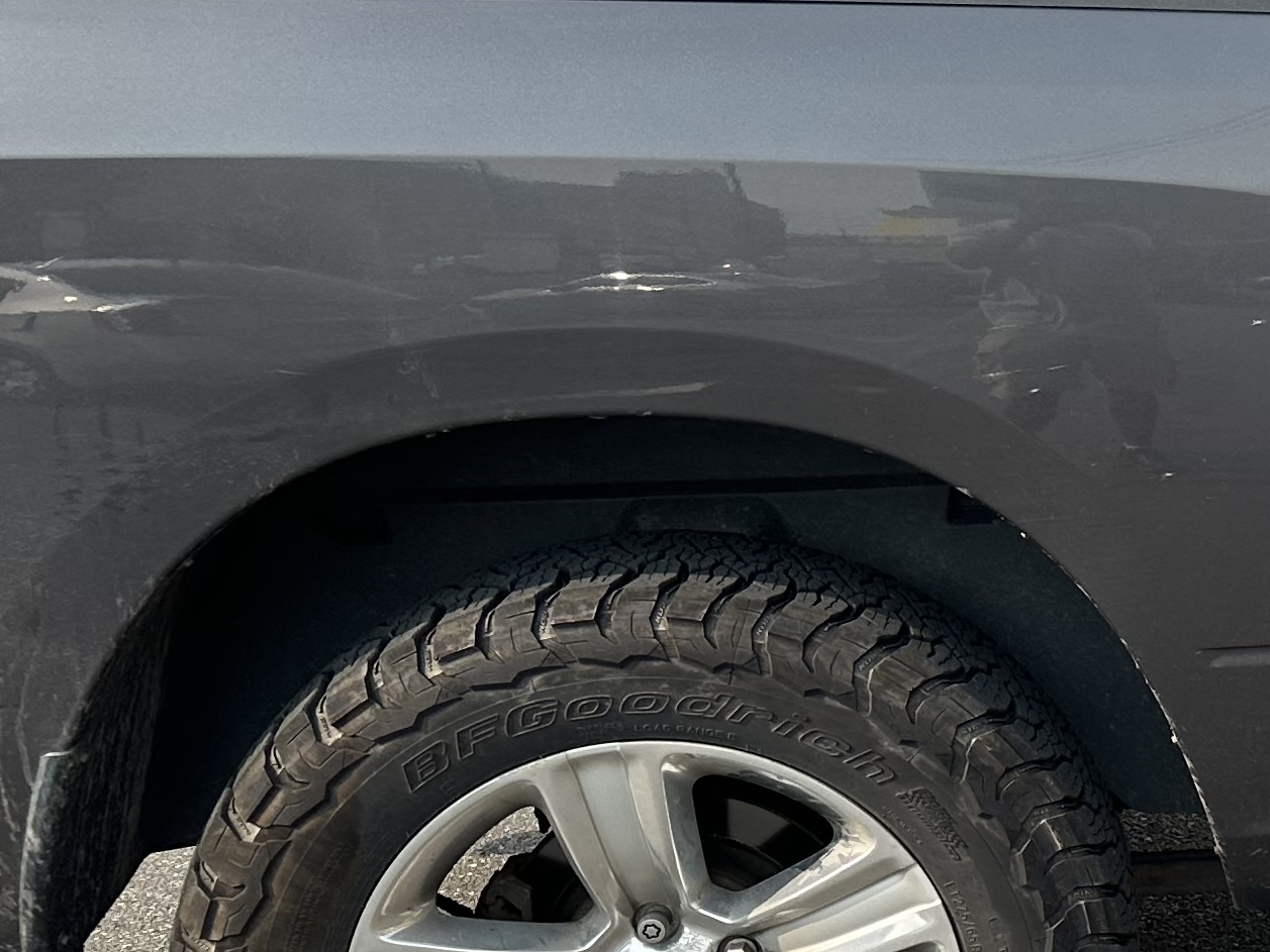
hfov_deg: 21.2
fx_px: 2825
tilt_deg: -13.7
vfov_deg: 19.1
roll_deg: +2.4
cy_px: 602
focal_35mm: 77
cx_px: 1924
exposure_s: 1/1357
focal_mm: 6.86
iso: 80
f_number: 1.78
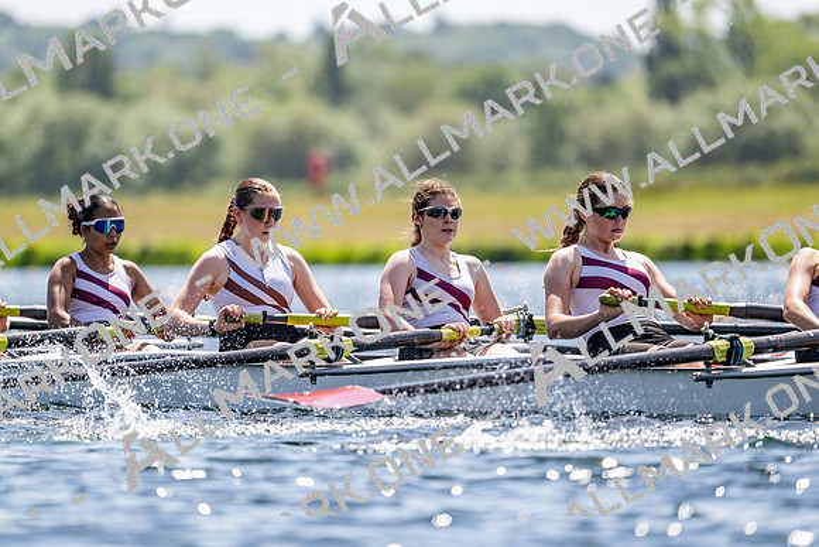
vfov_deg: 3.4
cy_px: 274
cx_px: 410
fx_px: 9102
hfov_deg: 5.2
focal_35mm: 400
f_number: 4.5
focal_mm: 400
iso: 220
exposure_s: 1/2500
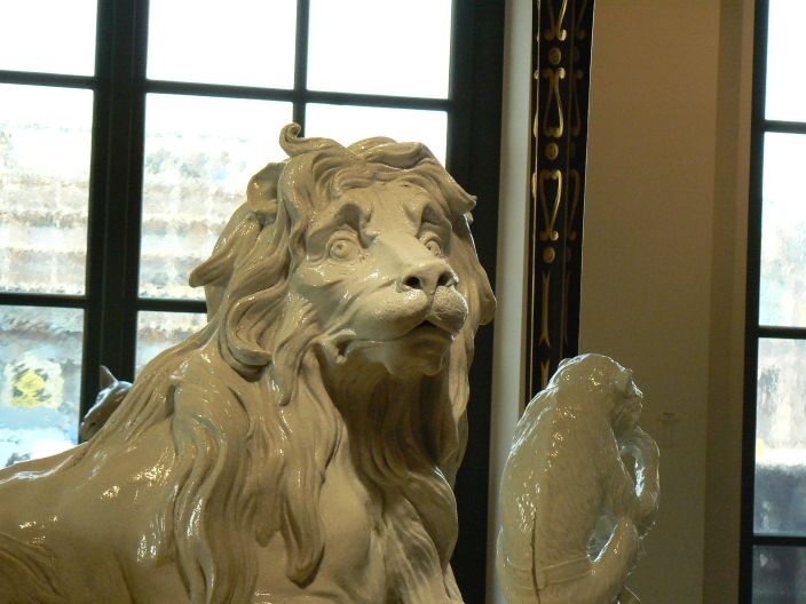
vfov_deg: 16.6
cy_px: 302
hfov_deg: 22.0
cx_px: 403
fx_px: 2072
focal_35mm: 89
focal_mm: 14.9
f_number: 5.6
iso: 400
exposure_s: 1/125
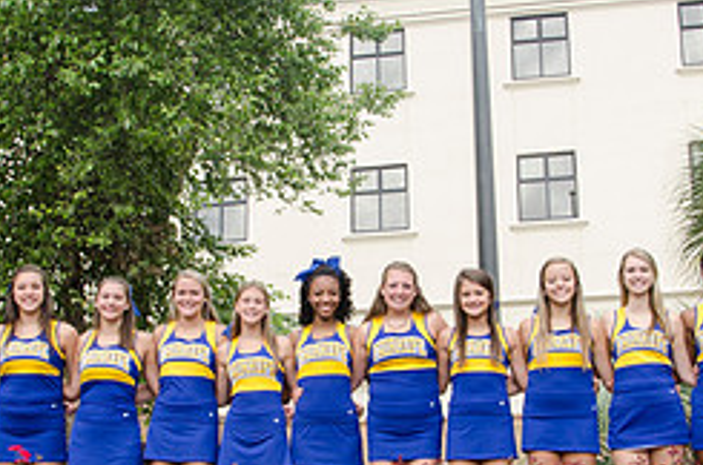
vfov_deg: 21.1
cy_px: 307
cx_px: 362
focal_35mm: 64
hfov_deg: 31.5
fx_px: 1247
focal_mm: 18
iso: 640
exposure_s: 1/160
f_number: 11
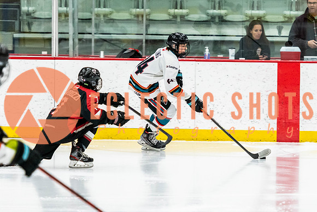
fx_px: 2256
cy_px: 154
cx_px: 167
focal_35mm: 256
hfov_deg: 8.0
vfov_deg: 5.4
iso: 2200
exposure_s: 1/640
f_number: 2.8
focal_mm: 135
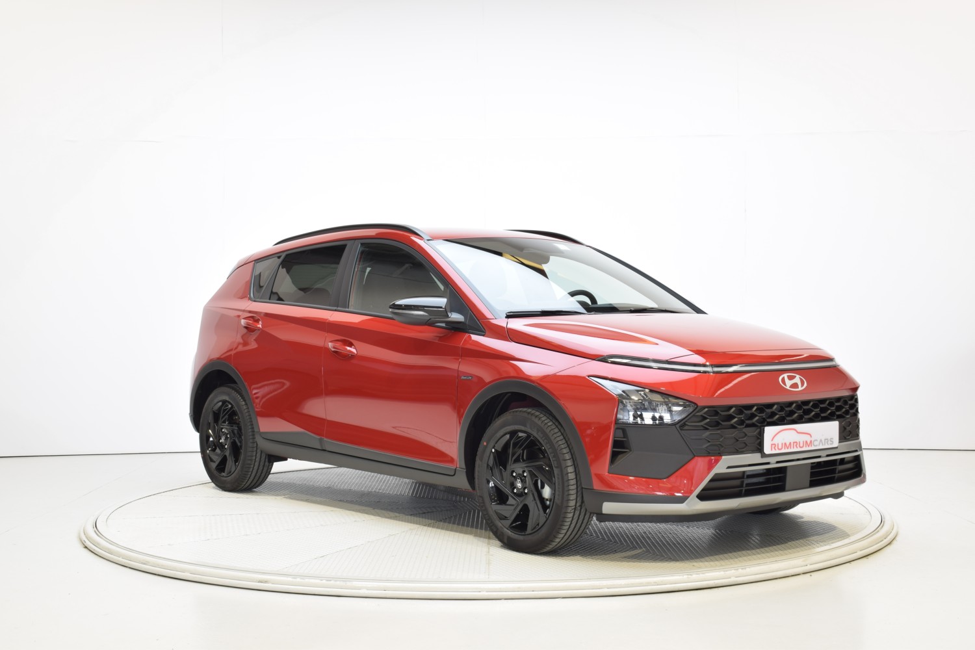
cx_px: 488
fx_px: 1259
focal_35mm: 46
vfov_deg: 28.9
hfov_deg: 42.3
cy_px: 325
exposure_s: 1/2
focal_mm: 31
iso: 100
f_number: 11
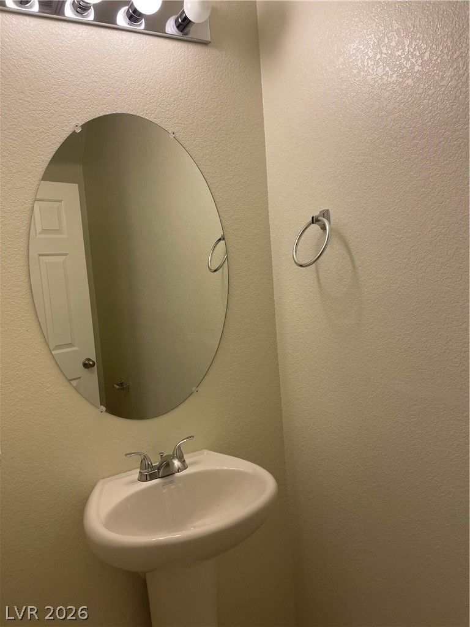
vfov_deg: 67.3
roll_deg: +4.4
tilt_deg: -5.2
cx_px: 235
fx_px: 471
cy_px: 314
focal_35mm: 26
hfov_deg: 53.1
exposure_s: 1/120
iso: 80
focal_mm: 4.2
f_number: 1.6
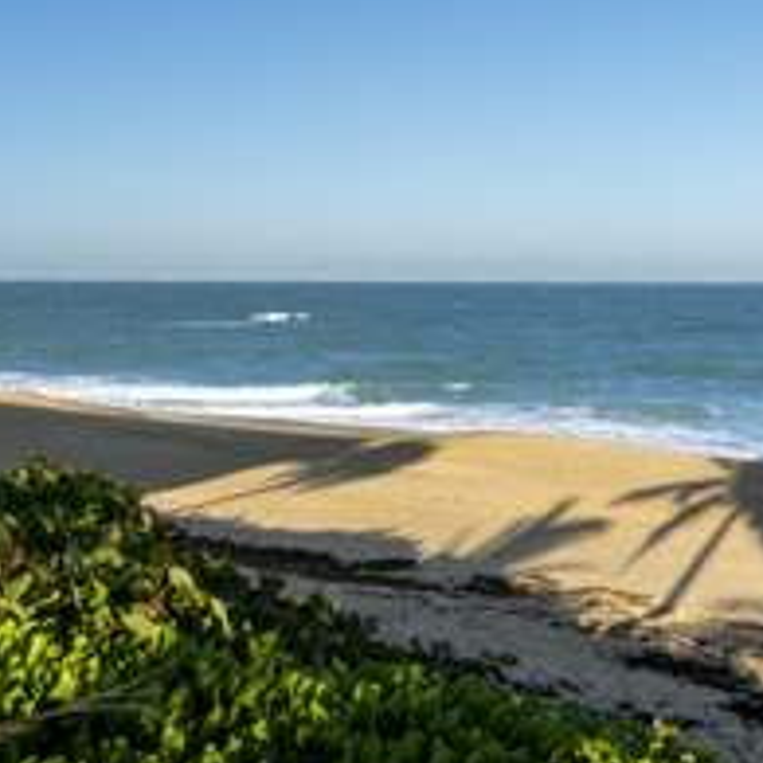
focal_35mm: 52
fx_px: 1297
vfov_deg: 32.6
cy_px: 280
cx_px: 297
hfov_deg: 32.7
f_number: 7.1
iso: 200
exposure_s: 1/500
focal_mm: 24
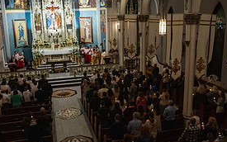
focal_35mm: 40
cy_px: 69
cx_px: 109
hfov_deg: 49.3
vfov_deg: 32.0
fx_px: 248
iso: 5000
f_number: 13
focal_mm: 24
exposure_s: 1/60
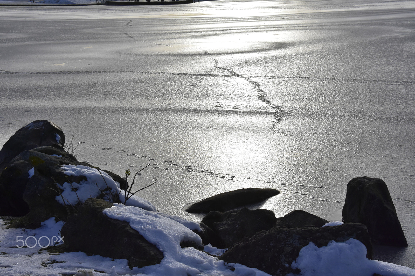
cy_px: 138
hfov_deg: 29.9
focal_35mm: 68
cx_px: 208
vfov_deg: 20.2
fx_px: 778
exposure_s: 1/2000
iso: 1250
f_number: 14
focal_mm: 45
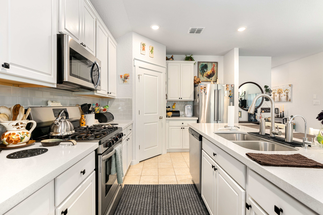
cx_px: 162
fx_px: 144
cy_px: 108
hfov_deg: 96.7
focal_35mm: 16
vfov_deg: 73.7
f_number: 7.1
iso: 320
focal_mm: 16
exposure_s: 1/2
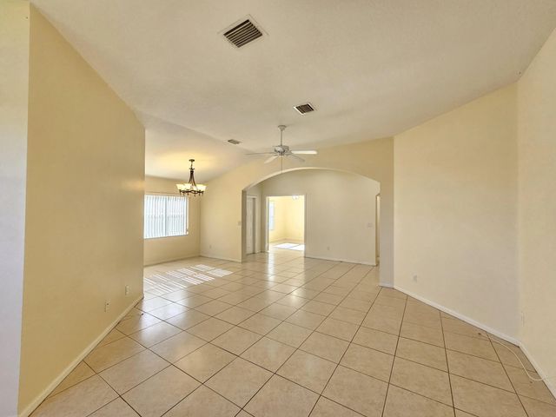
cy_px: 208
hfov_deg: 106.2
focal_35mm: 13
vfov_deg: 89.9
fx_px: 209
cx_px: 278
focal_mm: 2.2
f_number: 2.2
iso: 80
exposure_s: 1/60
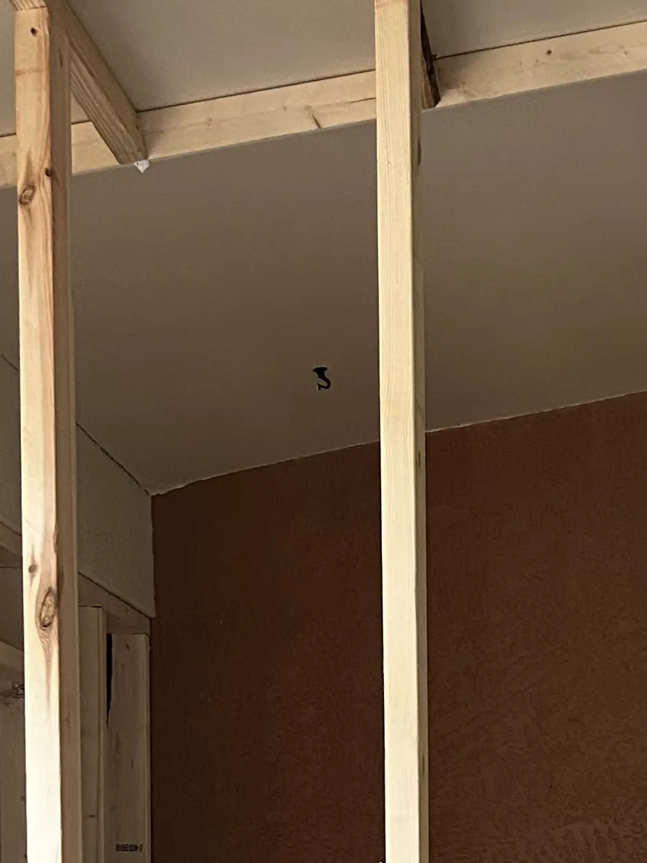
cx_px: 741
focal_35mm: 85
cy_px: 1044
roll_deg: -1.9
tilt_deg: -3.0
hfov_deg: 16.7
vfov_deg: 21.3
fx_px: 2118
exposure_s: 1/60
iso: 320
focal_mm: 5.7
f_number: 1.5
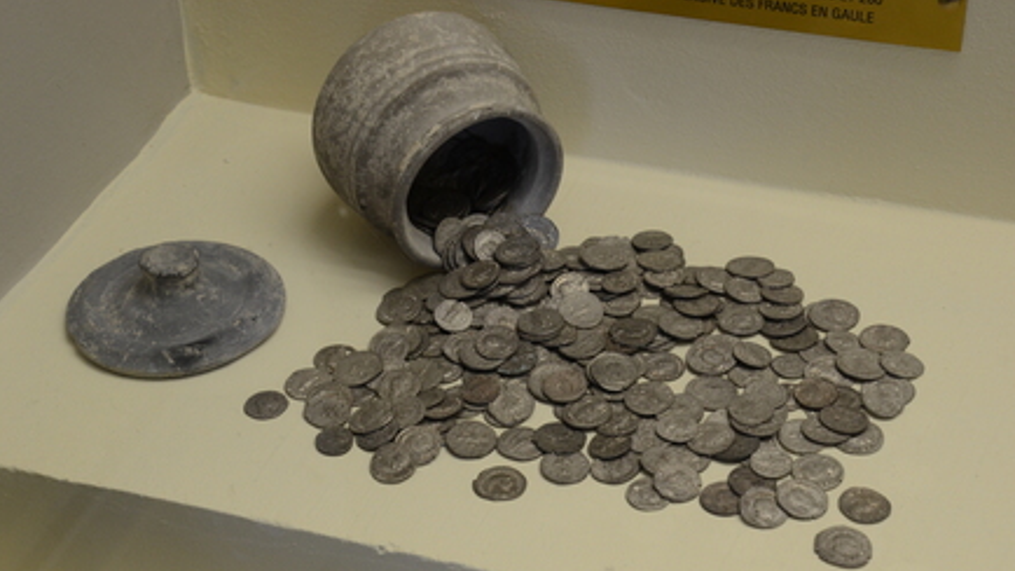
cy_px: 263
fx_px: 1884
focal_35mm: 70
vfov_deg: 17.2
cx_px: 503
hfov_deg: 30.2
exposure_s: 1/125
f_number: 5.6
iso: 1000
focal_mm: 44
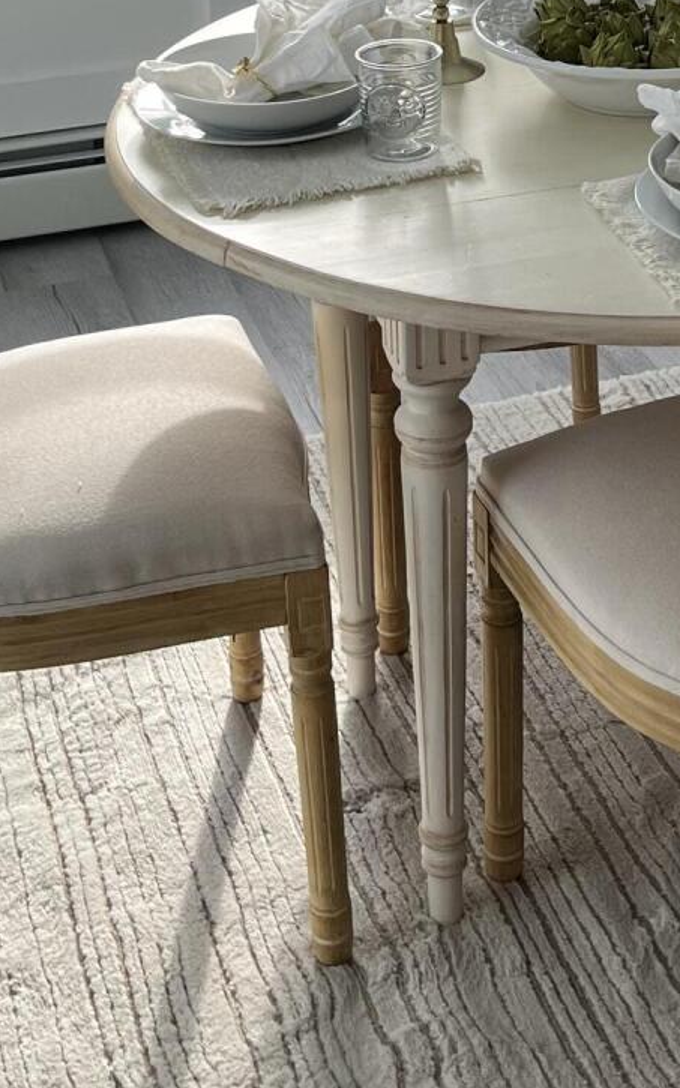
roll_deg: +1.6
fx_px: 2254
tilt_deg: -12.1
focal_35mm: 76
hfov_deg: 17.1
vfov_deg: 24.6
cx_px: 521
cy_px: -219
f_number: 1.6
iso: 50
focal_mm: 5.1
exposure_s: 1/574
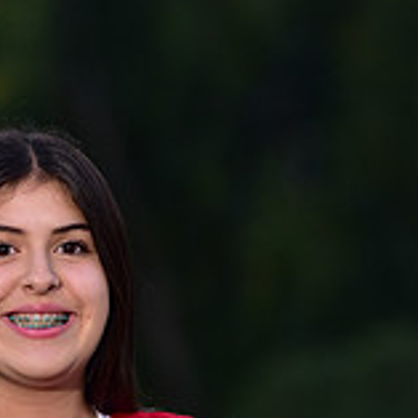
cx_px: 31
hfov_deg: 3.2
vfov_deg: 3.2
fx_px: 7528
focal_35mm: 551
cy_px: 527
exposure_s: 1/200
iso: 640
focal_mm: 175
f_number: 4.5
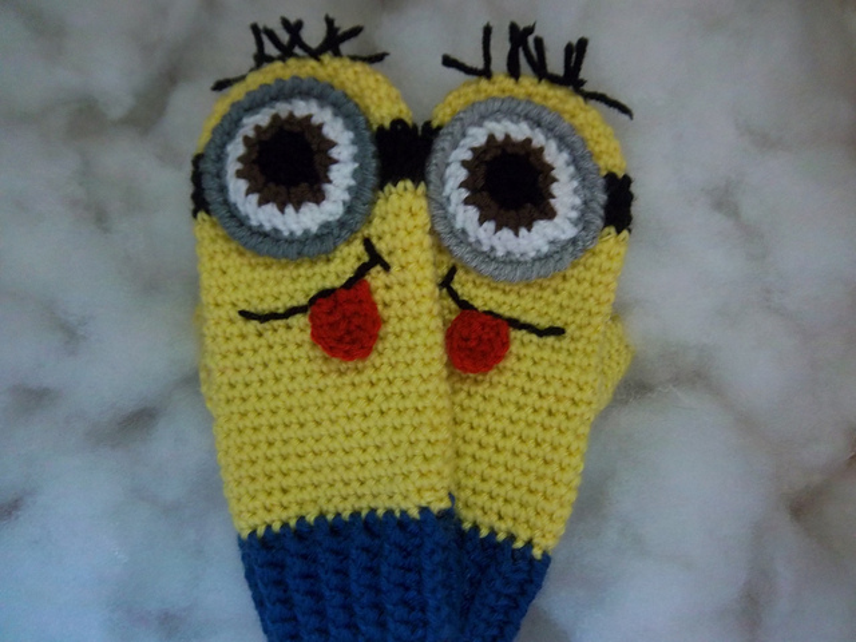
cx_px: 428
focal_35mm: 28
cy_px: 321
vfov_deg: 49.7
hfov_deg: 63.4
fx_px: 692
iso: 160
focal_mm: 5.05
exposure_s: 1/25
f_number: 3.5
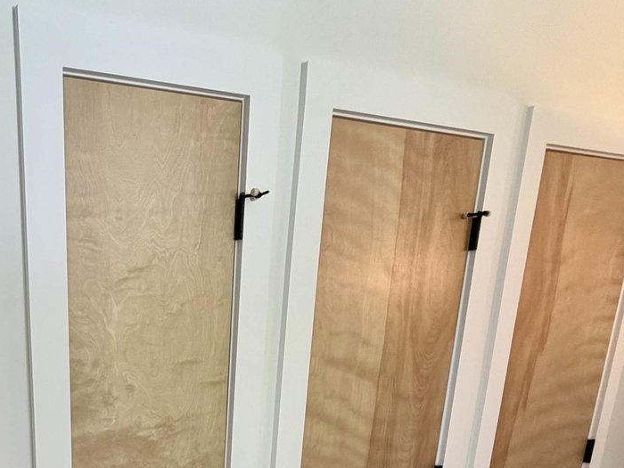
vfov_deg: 37.6
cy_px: 503
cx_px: 34
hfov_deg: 49.0
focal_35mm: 32
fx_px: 577
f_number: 2.2
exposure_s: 1/60
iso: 200
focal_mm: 2.22
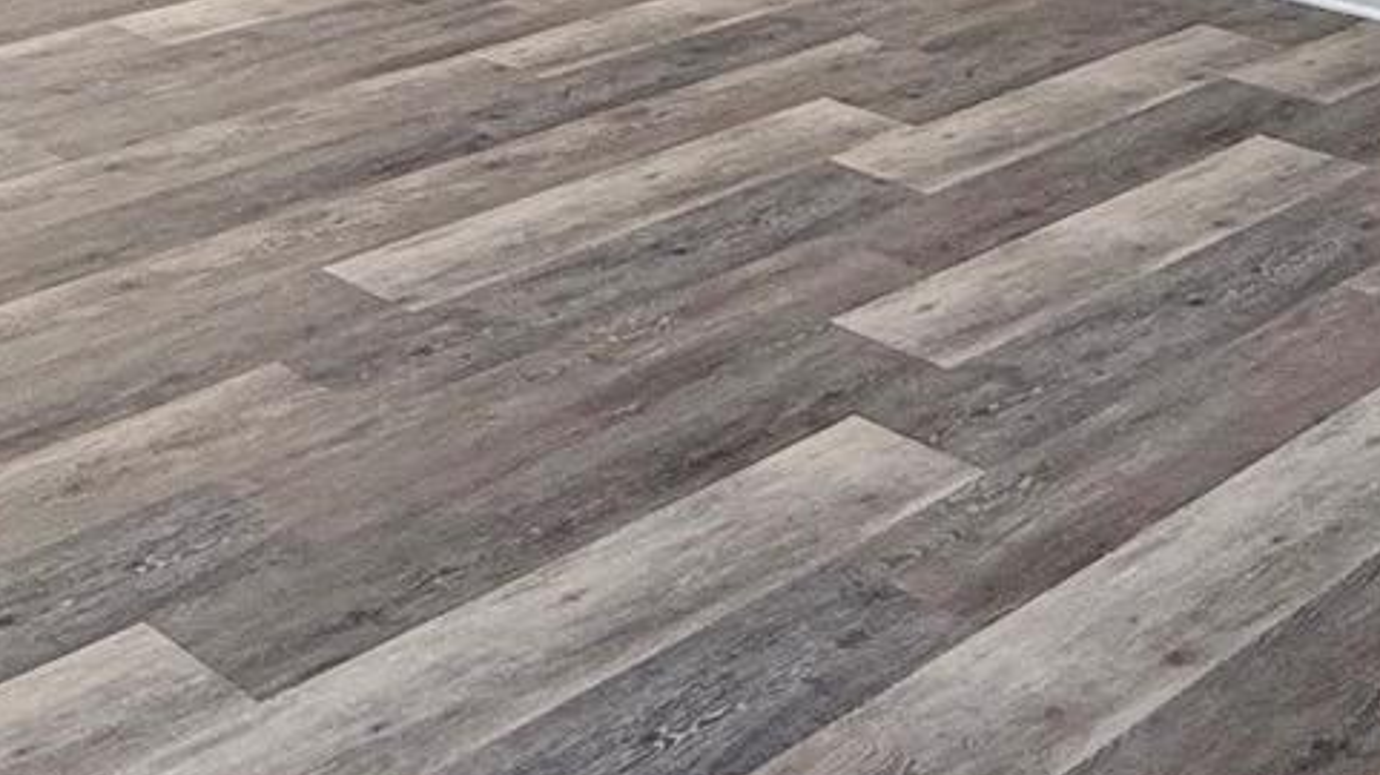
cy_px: -514
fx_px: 2377
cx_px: 34
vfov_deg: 16.3
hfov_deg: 30.3
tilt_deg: -4.4
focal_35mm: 65
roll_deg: -0.2
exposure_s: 1/120
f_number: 2.2
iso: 100
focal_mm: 2.22
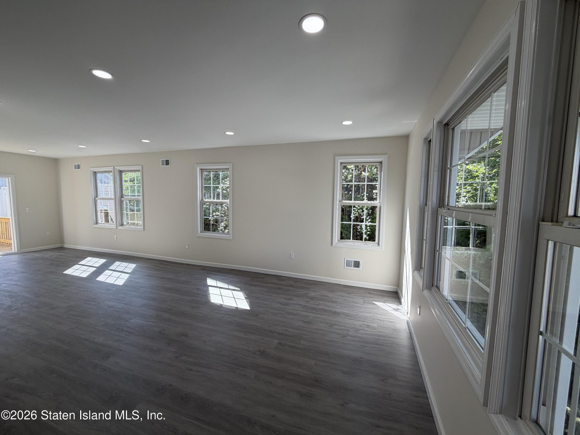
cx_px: 290
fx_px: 235
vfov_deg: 85.7
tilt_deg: -5.0
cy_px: 218
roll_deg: -0.3
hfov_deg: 102.1
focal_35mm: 14
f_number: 2.2
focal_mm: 2.22
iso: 50
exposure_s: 1/220
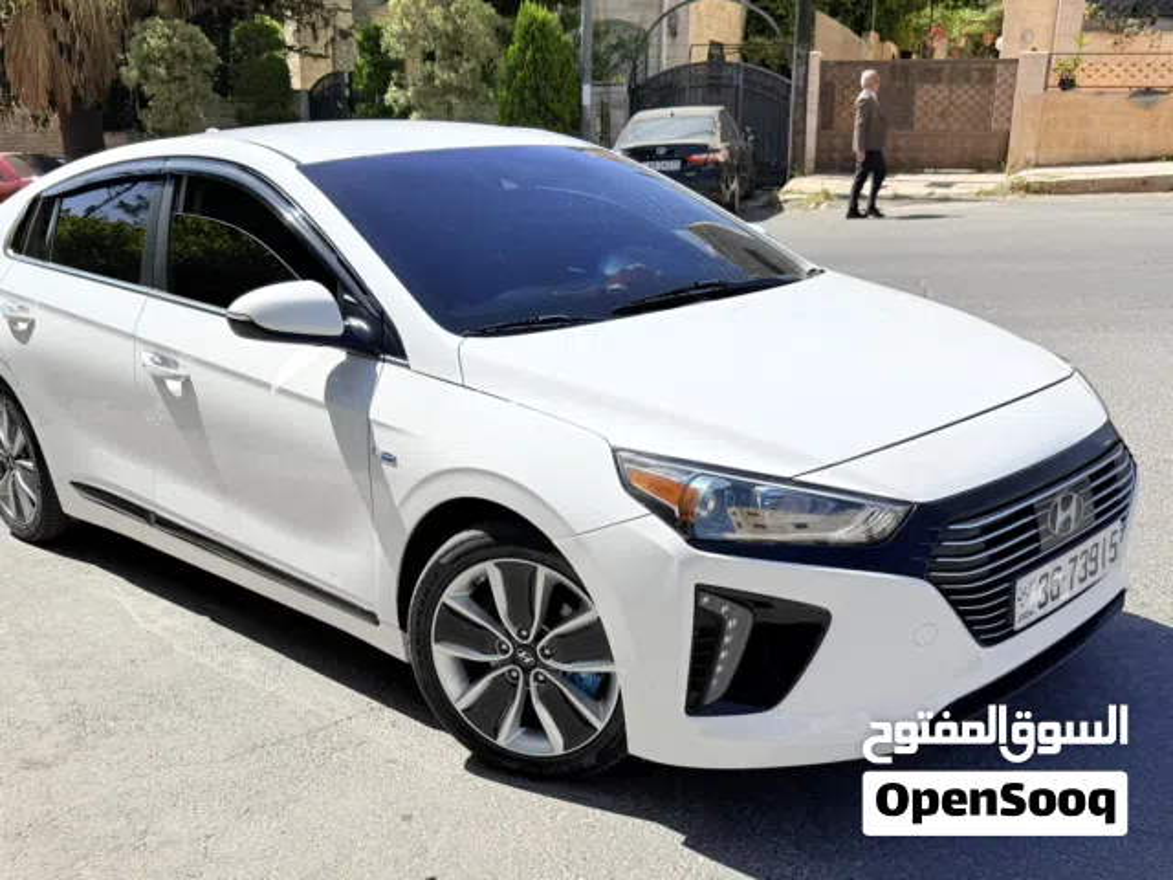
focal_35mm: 24
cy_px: 440
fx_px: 813
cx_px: 586
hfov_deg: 71.6
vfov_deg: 56.8
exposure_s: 1/5714
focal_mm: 6.76
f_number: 1.78
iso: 80
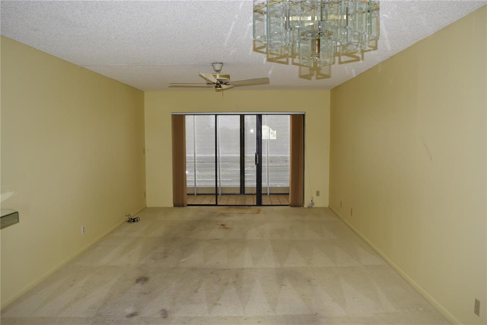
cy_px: 162
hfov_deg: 67.4
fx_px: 365
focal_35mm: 27
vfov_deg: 47.9
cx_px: 244
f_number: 4.5
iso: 800
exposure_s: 1/80
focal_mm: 18
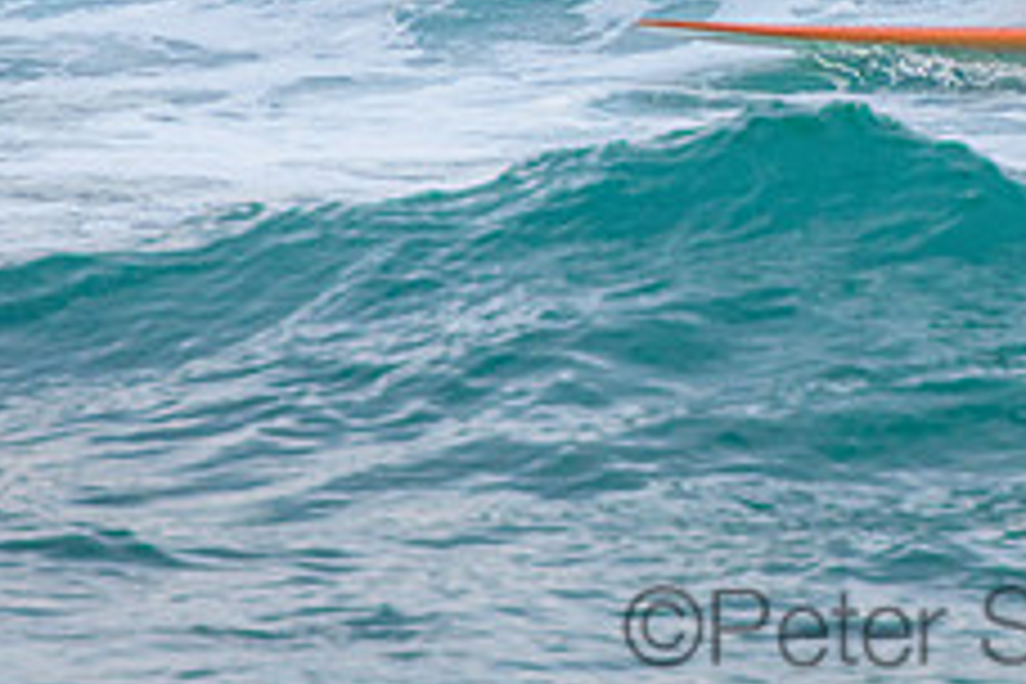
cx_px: 972
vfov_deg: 0.9
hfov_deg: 1.3
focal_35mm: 1563
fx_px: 44542
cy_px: -119
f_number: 5.6
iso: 900
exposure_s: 1/1600
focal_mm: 400
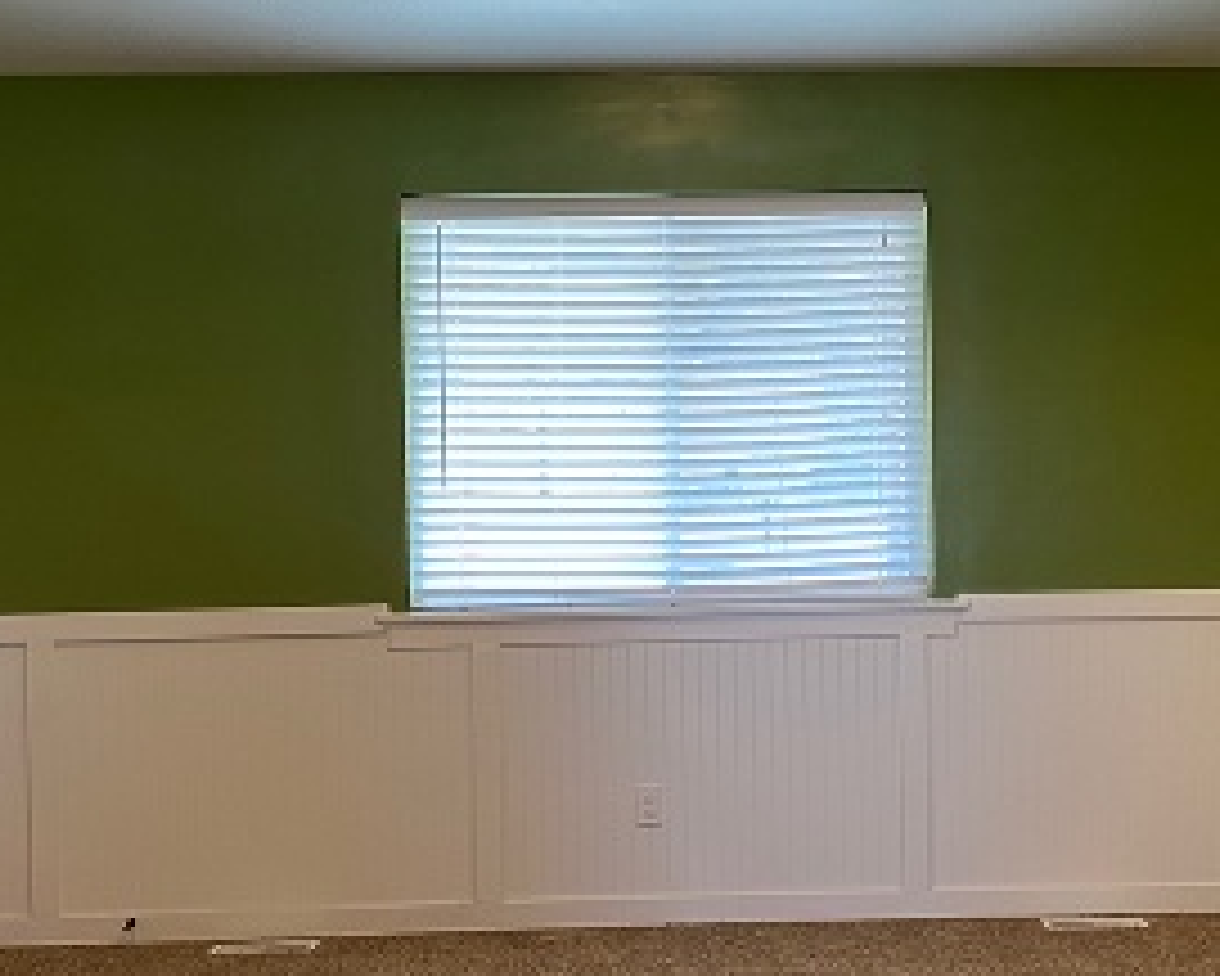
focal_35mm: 60
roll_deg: +1.1
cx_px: 752
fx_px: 2167
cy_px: 522
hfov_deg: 31.3
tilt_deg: -1.9
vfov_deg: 25.4
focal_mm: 4.25
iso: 100
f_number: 1.8
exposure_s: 1/60
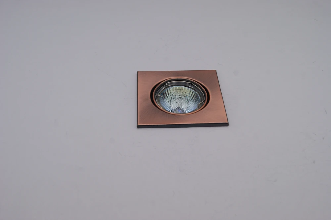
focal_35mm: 45
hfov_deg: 43.6
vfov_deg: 29.8
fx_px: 414
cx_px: 166
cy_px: 110
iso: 100
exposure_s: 1/80
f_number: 9
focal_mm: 30
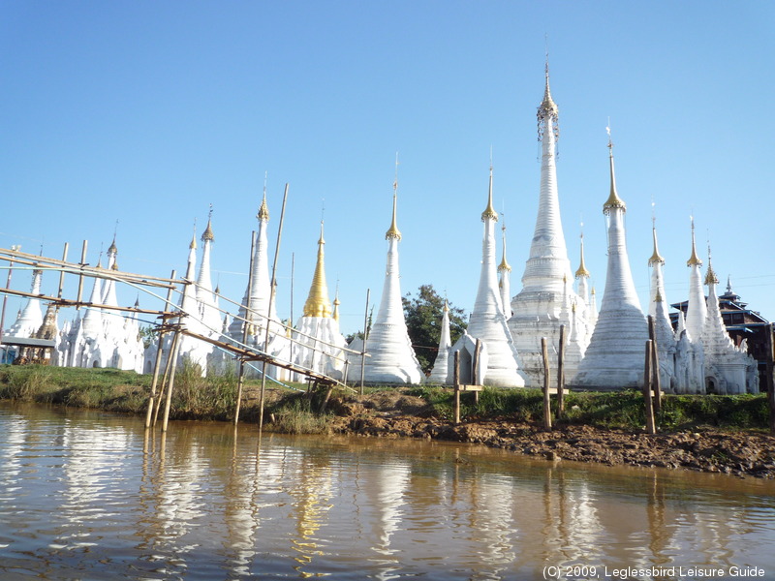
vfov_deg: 54.9
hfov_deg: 69.4
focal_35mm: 25
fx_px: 560
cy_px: 290
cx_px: 388
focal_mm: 4.4
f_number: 3.5
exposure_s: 1/500
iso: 100
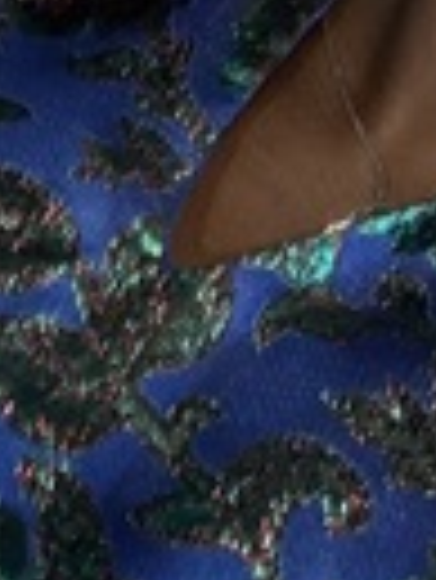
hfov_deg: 12.1
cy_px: -40
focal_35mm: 116
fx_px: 1945
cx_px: 690
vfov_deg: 16.5
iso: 500
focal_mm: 2.69
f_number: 1.9
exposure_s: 1/15
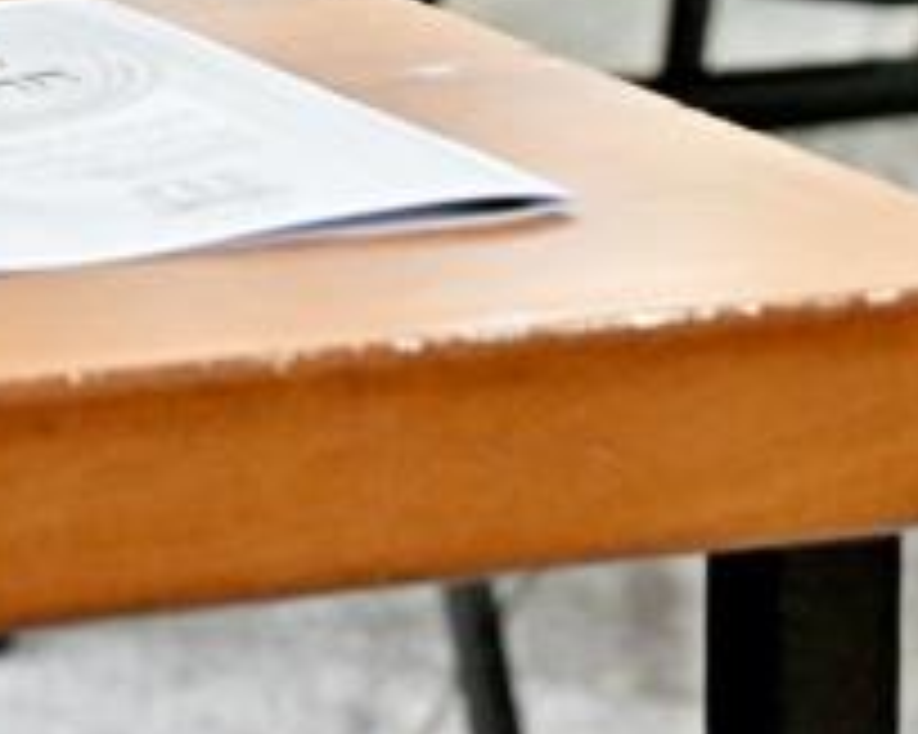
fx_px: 6518
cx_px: -1143
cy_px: -768
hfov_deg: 7.6
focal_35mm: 240
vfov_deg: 6.3
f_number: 4
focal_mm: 51
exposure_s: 1/250
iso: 2000
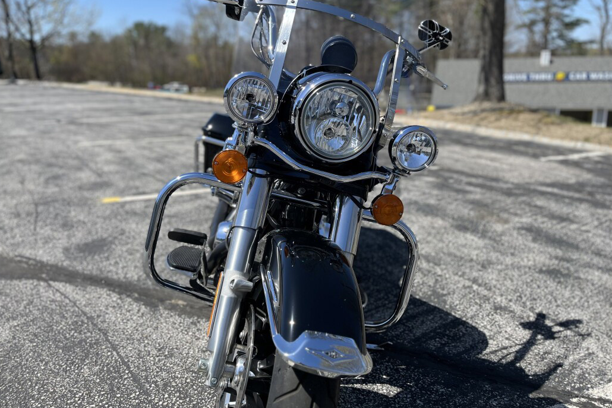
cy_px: 175
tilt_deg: -12.6
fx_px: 476
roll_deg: +1.7
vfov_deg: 46.3
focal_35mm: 28
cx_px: 308
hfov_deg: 65.5
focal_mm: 5.1
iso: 50
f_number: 1.6
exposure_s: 1/2463
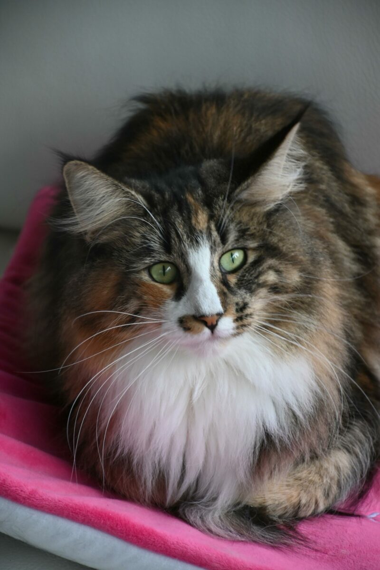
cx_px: 190
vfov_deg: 11.2
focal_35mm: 183
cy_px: 285
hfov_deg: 7.5
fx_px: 2897
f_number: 5.6
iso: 720
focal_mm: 122
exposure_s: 1/200
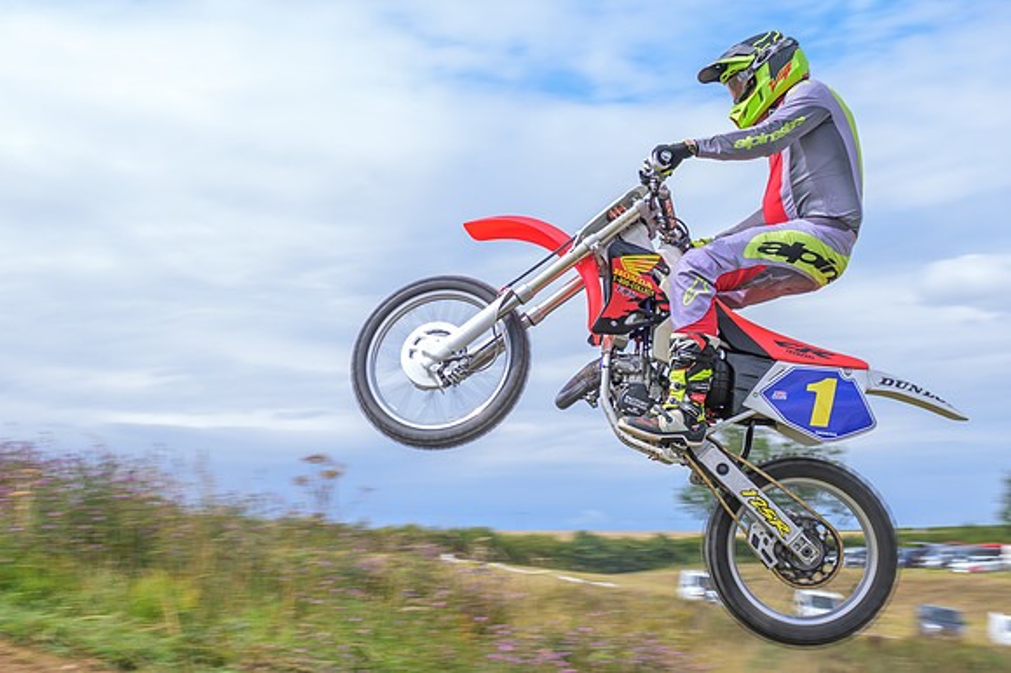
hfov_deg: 43.3
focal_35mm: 45
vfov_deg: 29.8
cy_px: 315
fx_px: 1263
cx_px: 391
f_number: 4
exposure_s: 1/250
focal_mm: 24
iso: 50
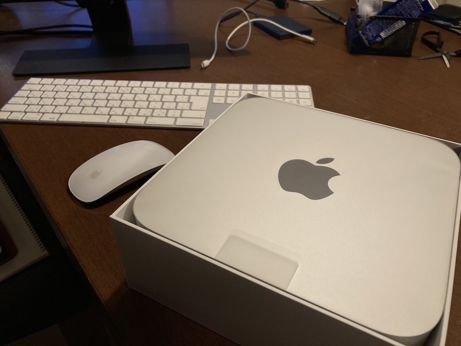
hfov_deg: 63.4
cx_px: 230
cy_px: 173
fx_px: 373
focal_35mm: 28
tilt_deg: -38.3
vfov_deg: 49.7
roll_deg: +0.9
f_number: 1.8
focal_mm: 3.99
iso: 50
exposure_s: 1/60
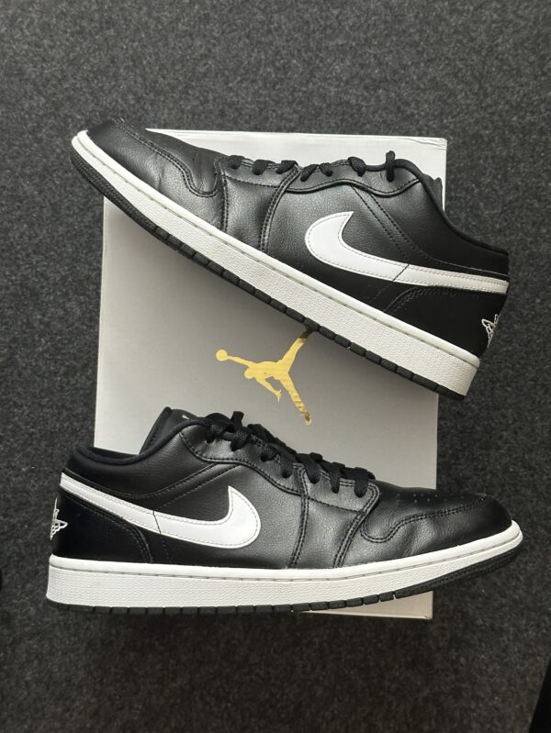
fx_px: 1018
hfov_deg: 30.3
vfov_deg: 39.6
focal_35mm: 48
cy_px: 366
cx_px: 276
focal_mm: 6.86
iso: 320
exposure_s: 1/34
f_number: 1.78
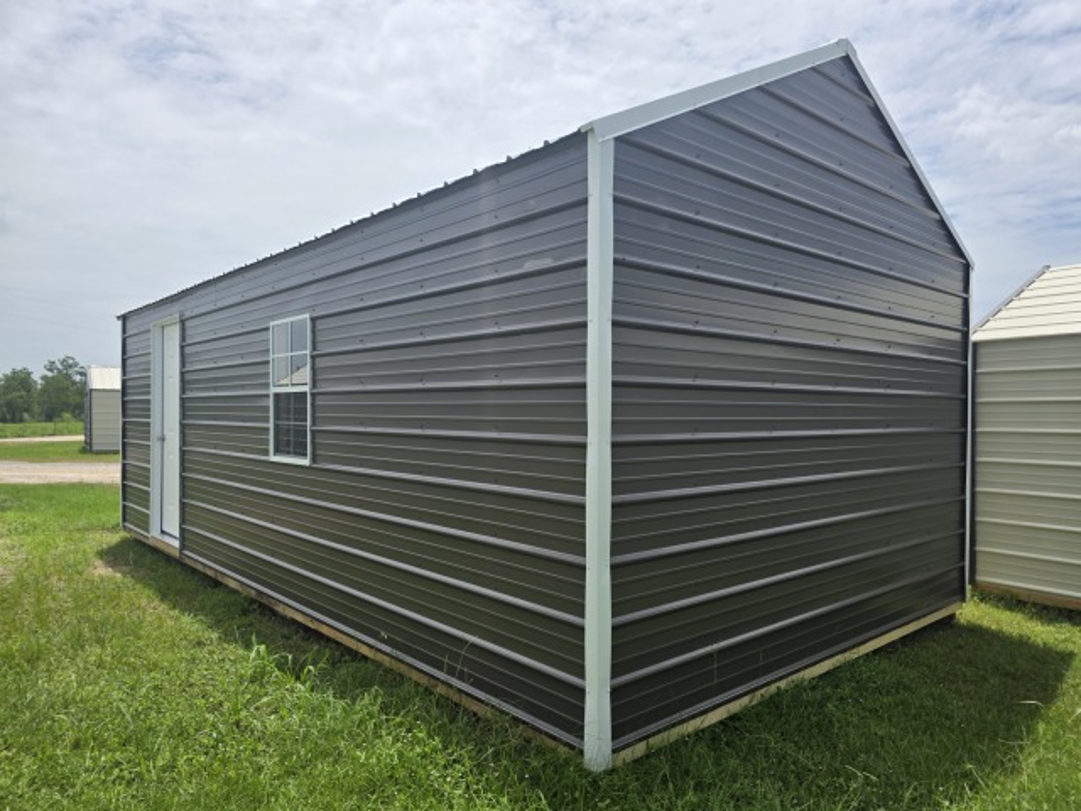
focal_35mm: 23
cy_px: 406
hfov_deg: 73.9
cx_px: 540
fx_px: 718
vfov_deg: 58.9
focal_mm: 6.3
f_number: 1.7
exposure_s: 1/7944
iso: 80
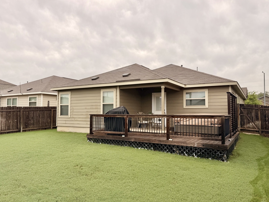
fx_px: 202
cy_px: 101
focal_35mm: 26
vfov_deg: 53.1
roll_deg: +0.6
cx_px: 136
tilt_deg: +2.1
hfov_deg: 67.3
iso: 80
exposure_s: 1/322
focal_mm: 6.76
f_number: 1.78
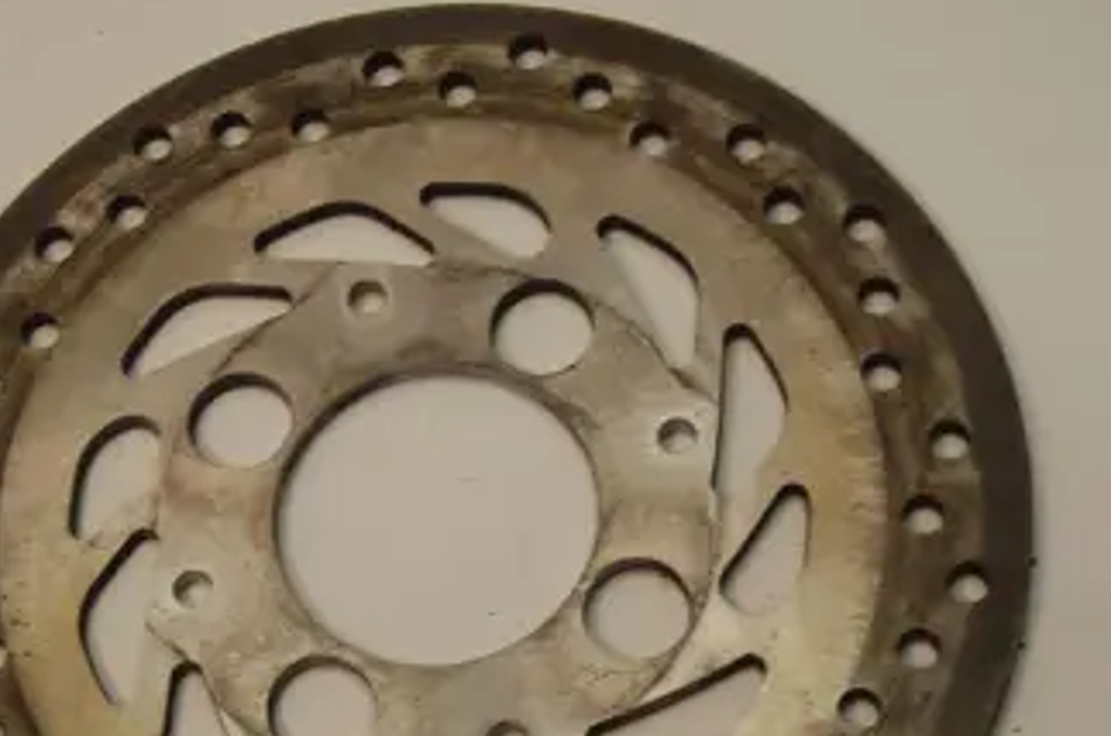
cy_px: 485
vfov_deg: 11.8
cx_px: 390
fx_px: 3573
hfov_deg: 17.6
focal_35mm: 116
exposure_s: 1/125
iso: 400
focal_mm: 46
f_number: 5.3
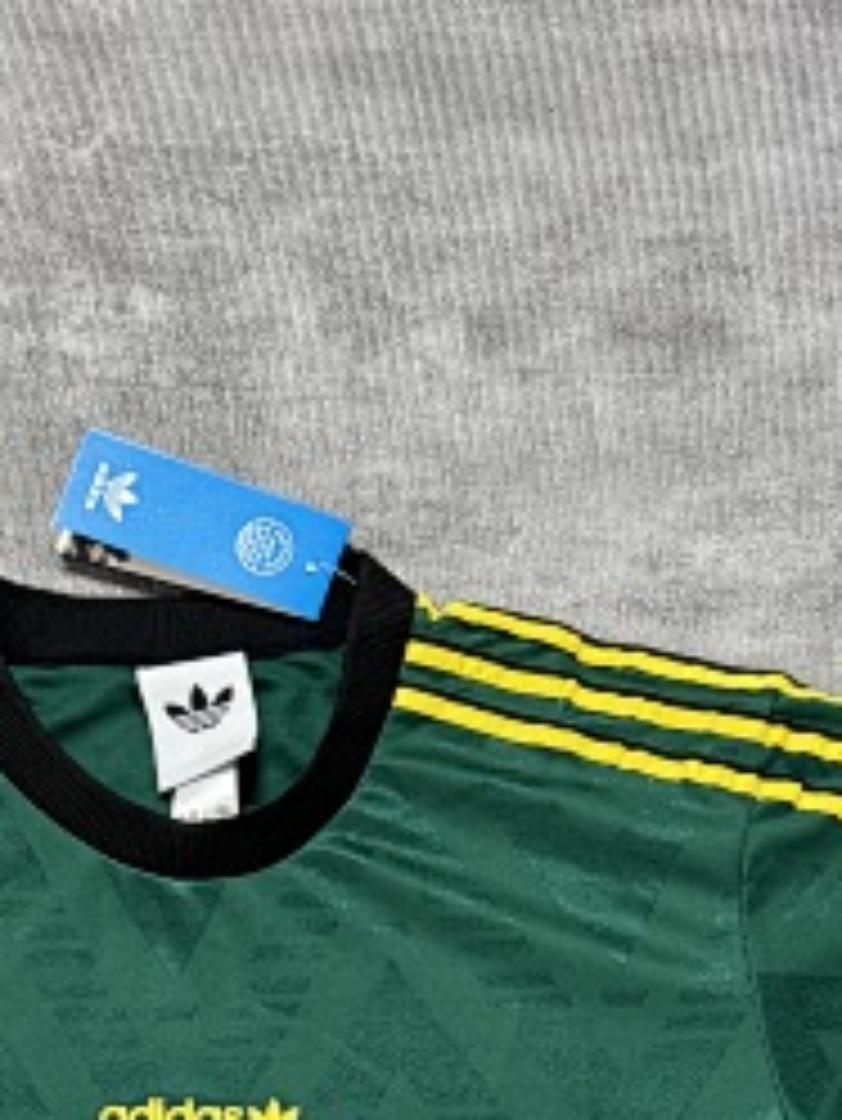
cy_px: 1439
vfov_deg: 22.7
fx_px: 2495
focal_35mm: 77
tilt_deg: -79.4
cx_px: 194
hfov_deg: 19.0
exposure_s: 1/50
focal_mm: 6.76
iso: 320
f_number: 1.78
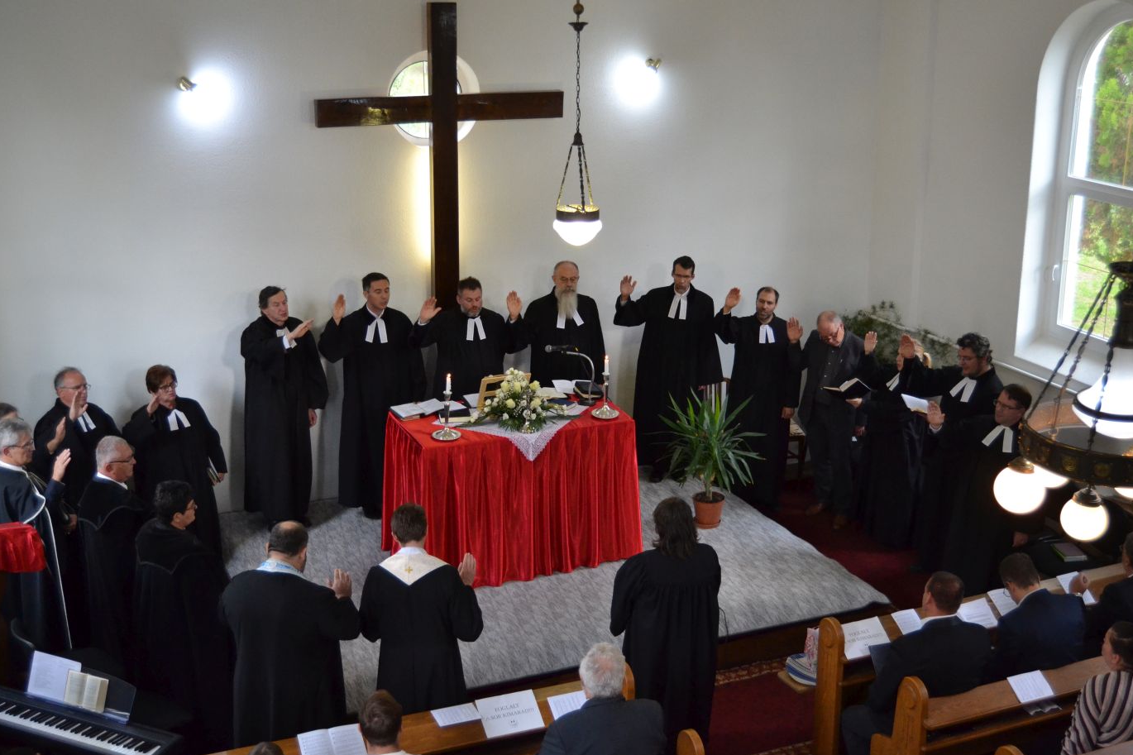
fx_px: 1447
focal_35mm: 46
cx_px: 563
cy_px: 373
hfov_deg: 42.7
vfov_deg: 29.2
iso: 1600
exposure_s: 1/250
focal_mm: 30
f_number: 4.2
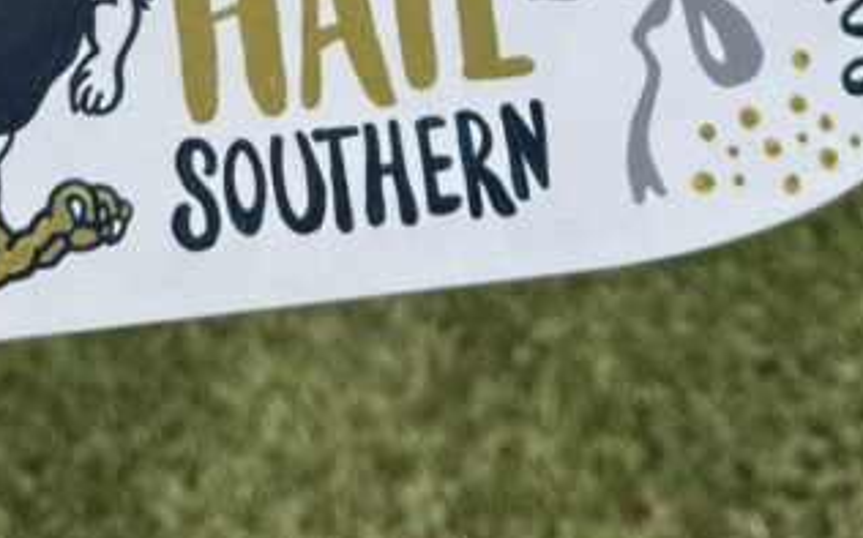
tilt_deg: -13.6
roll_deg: -2.7
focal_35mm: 87
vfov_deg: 13.0
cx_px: 328
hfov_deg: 23.8
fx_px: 2045
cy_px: -546
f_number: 1.78
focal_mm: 6.76
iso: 80
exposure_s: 1/11905
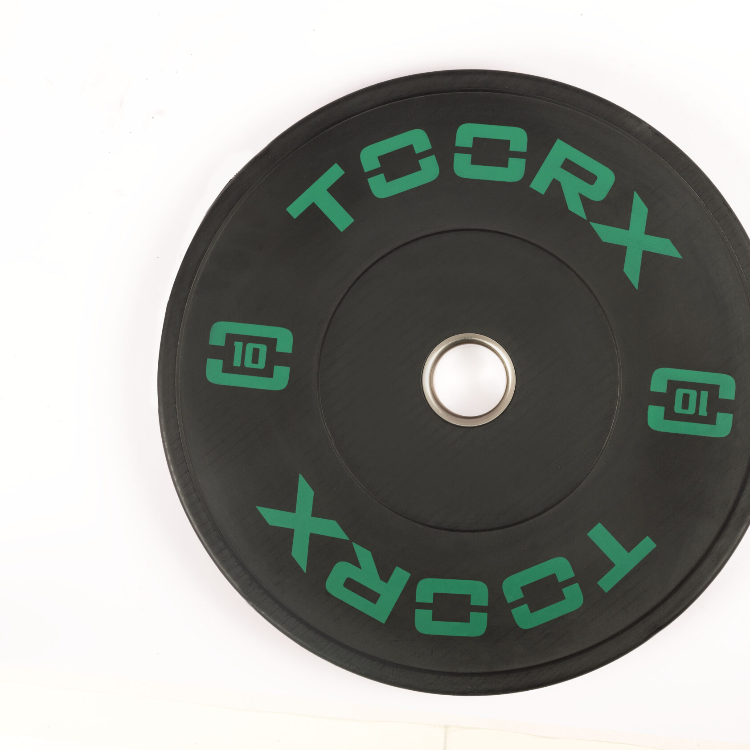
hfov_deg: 27.6
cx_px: 488
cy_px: 374
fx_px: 1520
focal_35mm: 62
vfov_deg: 27.7
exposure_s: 1/200
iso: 125
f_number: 11
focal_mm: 48
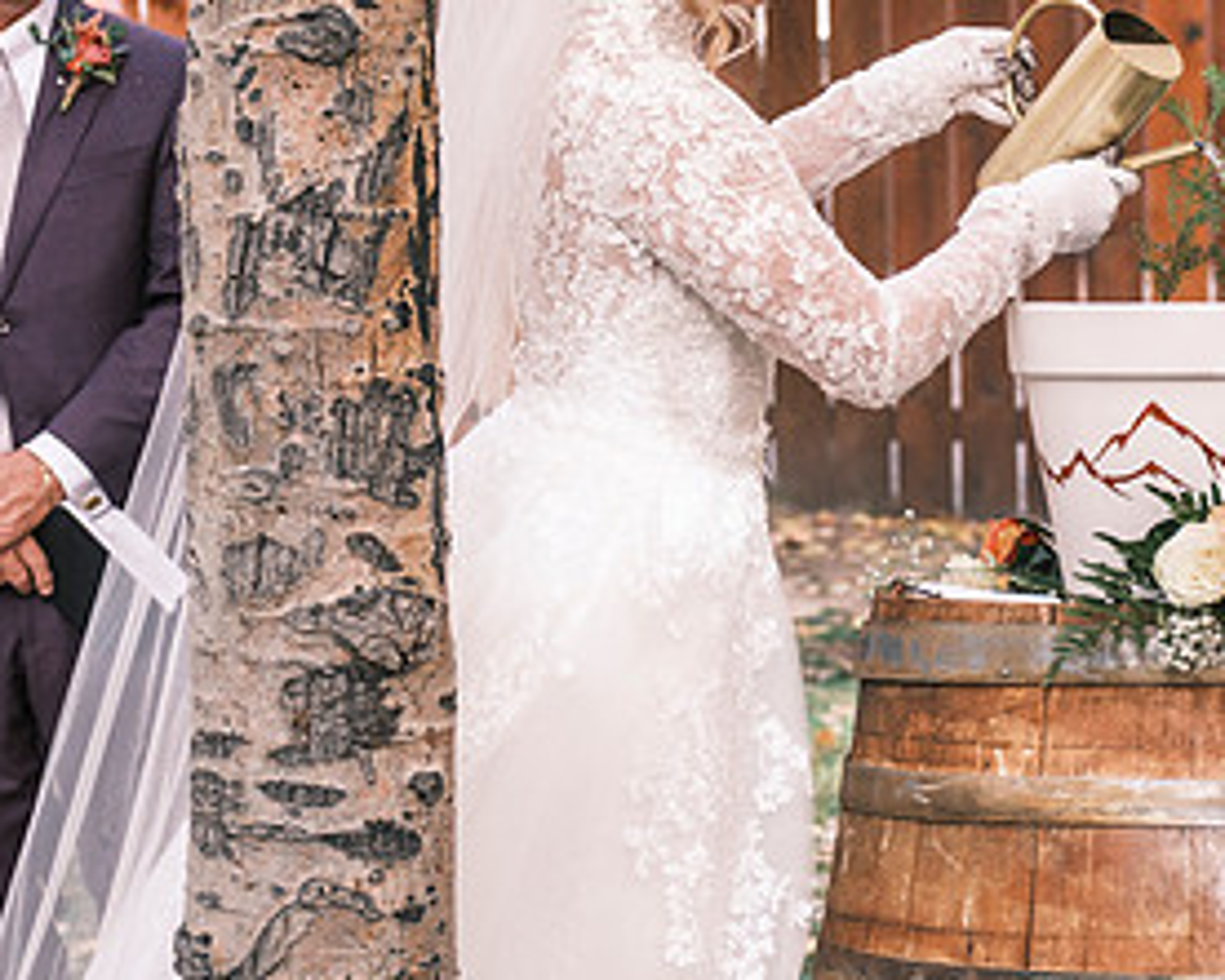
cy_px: 432
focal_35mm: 160
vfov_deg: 9.7
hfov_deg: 12.0
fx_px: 5803
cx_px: 1127
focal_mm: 54.1
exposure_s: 1/500
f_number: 3.2
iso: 400
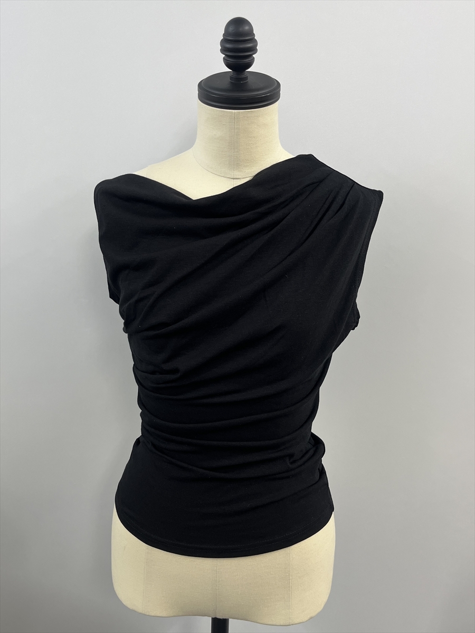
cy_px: 316
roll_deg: -1.4
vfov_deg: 67.3
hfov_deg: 53.1
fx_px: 476
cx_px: 238
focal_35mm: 26
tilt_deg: -12.9
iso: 80
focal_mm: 5.1
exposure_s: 1/100
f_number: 1.6
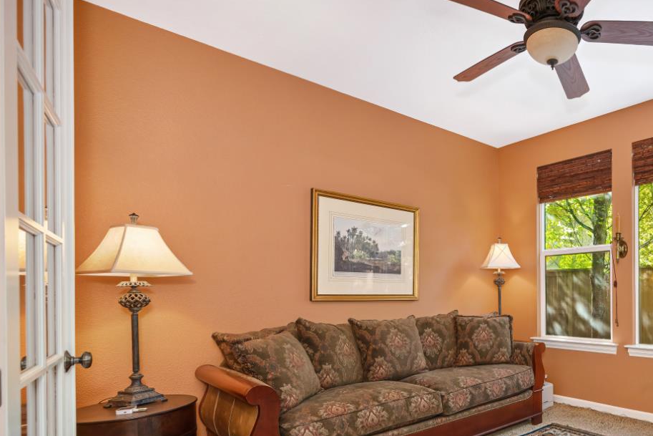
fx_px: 417
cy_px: 299
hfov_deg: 68.5
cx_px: 526
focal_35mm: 23
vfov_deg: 53.8
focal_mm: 14
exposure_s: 1/40
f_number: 4
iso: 1000
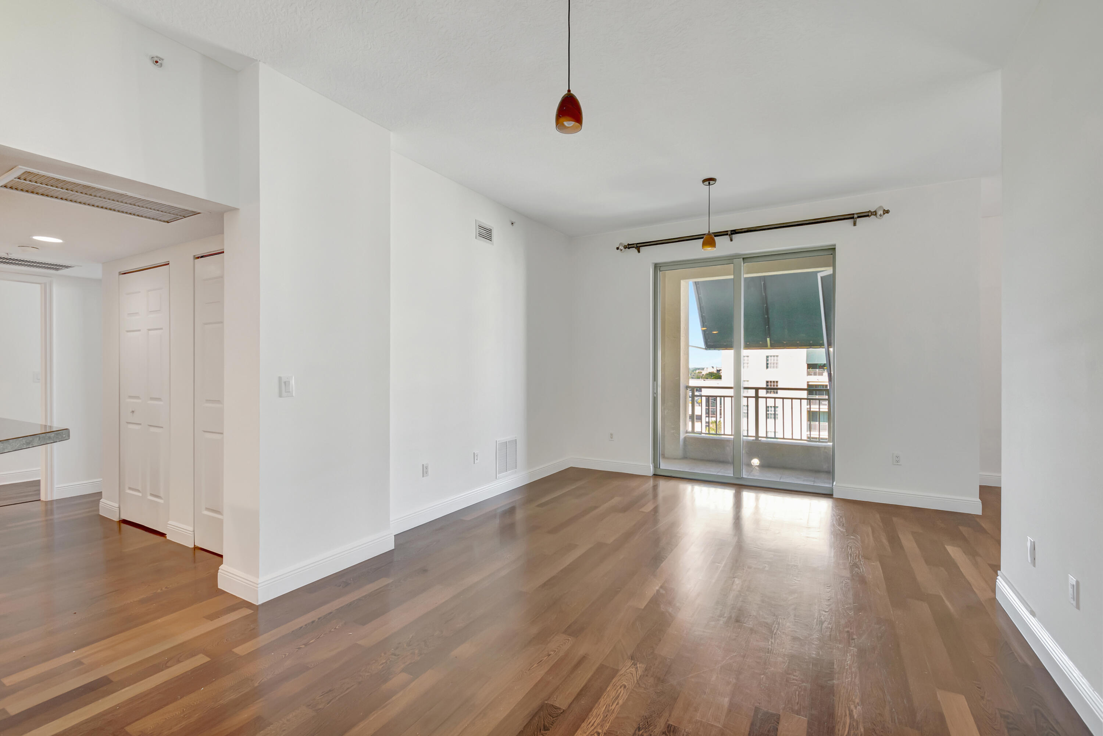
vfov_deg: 77.3
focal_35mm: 15
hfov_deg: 100.4
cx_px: 552
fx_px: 460
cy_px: 368
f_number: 8
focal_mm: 10
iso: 1000
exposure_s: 1/20
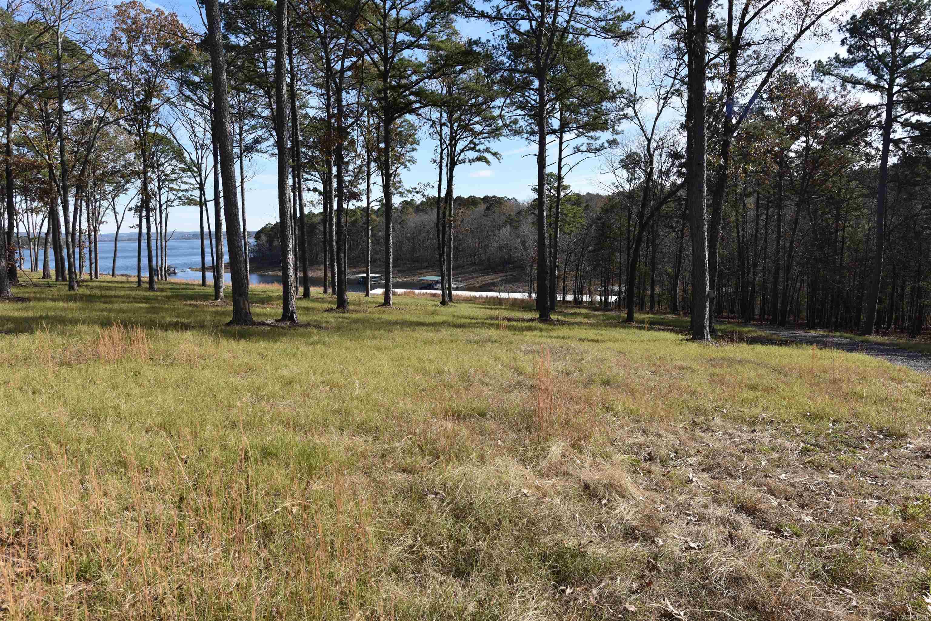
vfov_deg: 53.2
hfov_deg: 73.7
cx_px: 466
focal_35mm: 24
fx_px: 621
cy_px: 310
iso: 200
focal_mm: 24
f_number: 9
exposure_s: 1/320
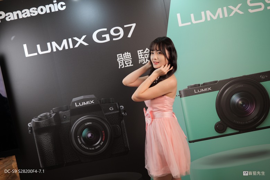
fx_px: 262
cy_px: 90
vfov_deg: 37.9
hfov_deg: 54.4
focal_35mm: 35
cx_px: 135
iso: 320
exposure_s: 1/60
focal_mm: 35
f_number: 4.5
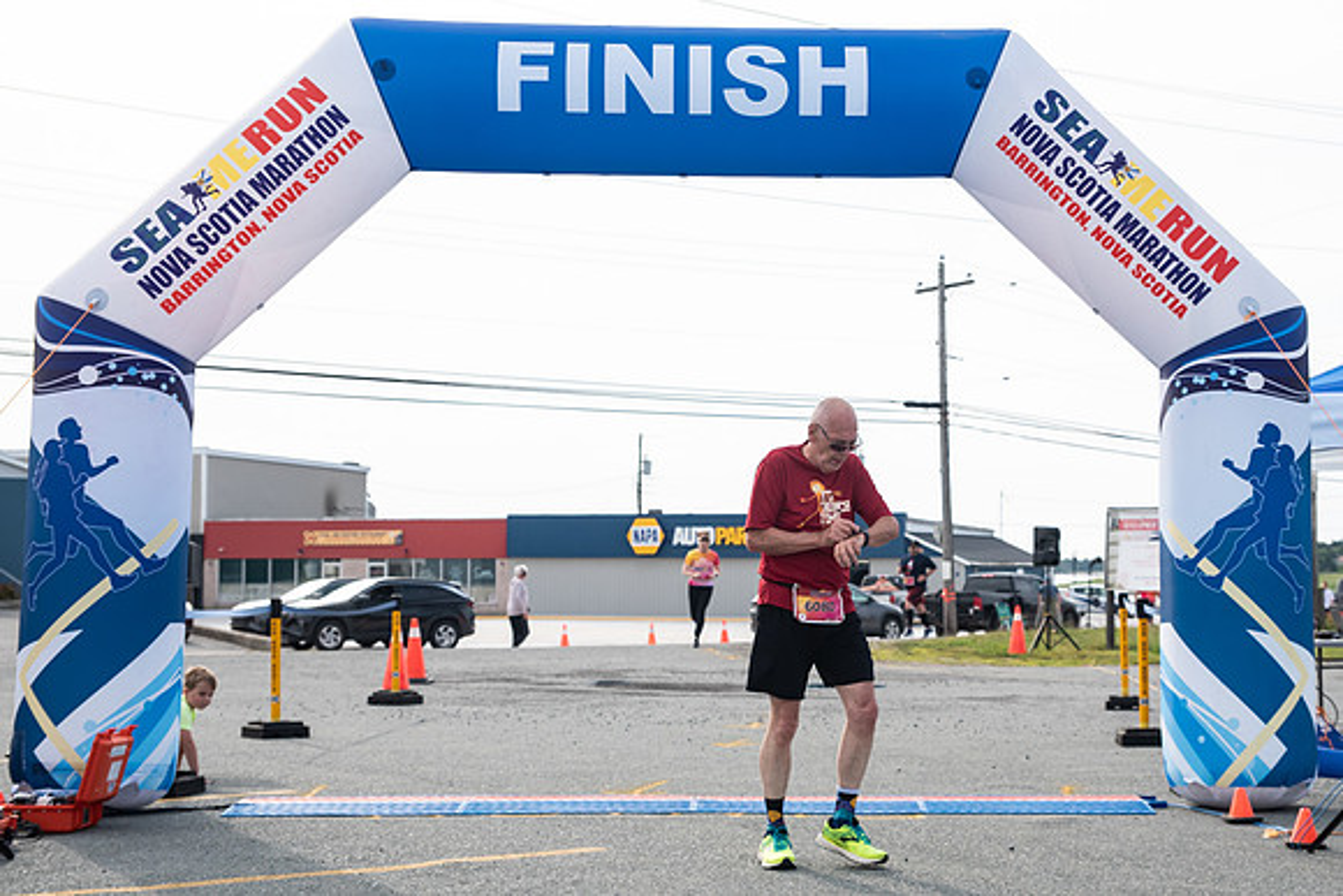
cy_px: 505
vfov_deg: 22.8
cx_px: 812
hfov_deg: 33.5
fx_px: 2220
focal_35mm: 59
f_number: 4
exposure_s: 1/2500
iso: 800
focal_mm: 48
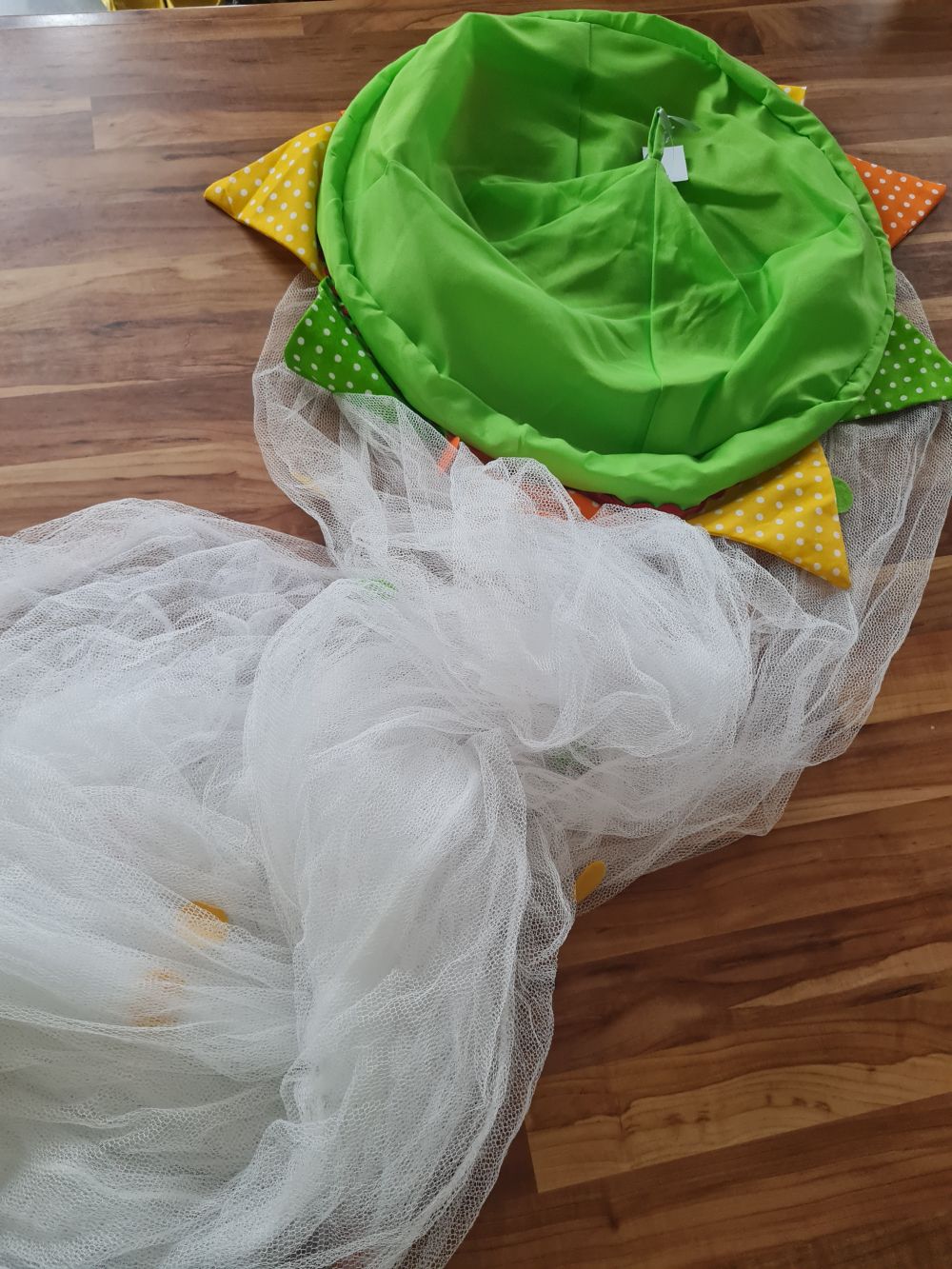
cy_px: 634
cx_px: 476
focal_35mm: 26
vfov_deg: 67.3
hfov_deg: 53.1
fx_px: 953
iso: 320
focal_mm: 5.4
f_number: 1.8
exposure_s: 1/100
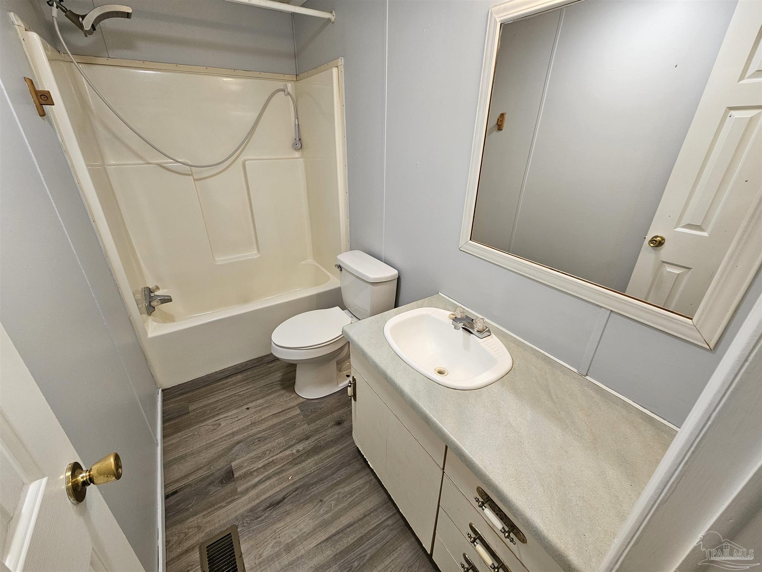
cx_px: 381
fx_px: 286
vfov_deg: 89.9
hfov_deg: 106.2
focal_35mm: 13
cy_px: 286
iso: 100
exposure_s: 1/60
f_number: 2.2
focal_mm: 2.2
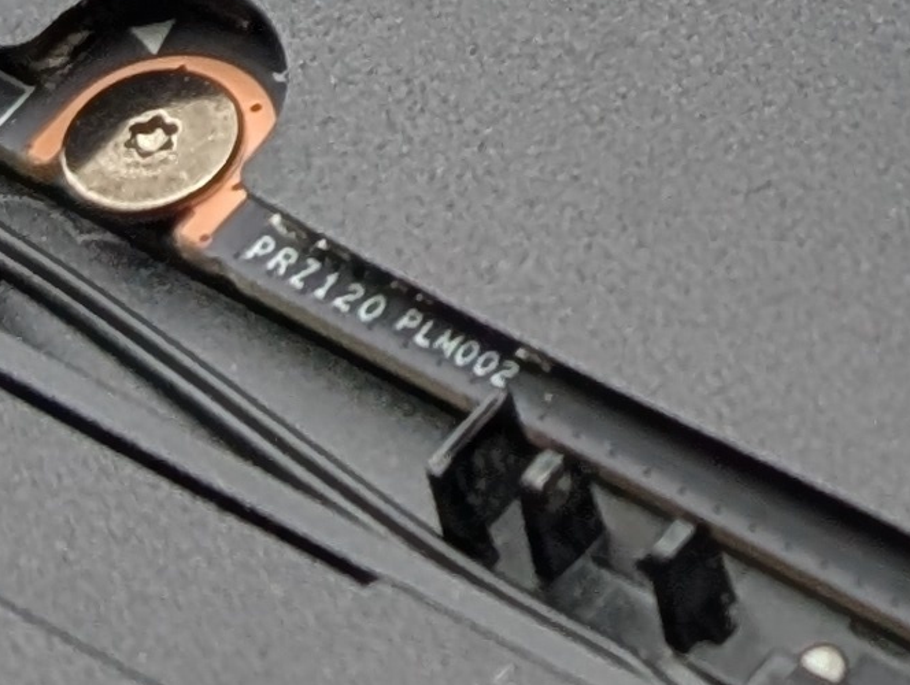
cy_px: -680
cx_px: 2142
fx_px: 7924
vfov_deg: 4.9
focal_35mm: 301
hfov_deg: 6.3
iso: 20
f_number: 1.68
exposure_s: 1/346
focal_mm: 6.9
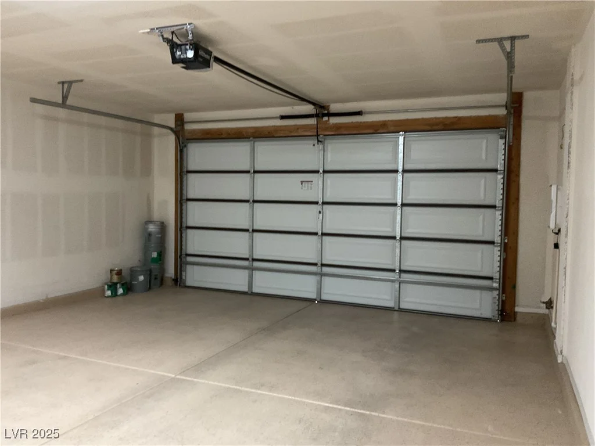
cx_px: 298
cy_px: 223
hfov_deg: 61.7
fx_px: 498
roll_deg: -2.5
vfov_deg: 48.2
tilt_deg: -4.8
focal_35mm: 29
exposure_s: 1/30
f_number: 1.8
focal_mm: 3
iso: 400
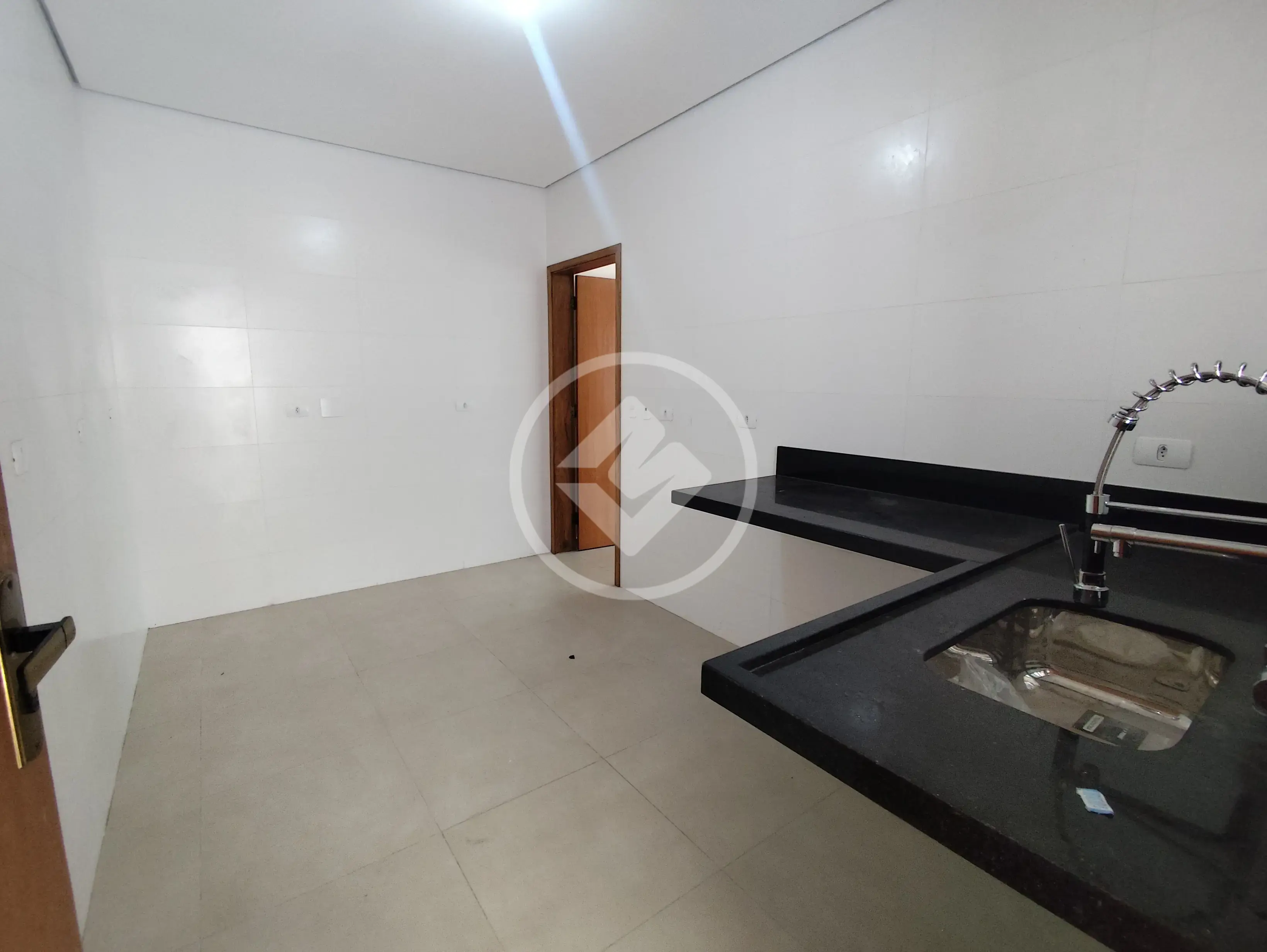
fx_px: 586
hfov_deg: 94.5
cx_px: 634
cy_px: 476
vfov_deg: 78.2
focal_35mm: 16
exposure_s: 1/60
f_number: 2.2
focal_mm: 1.65
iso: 500
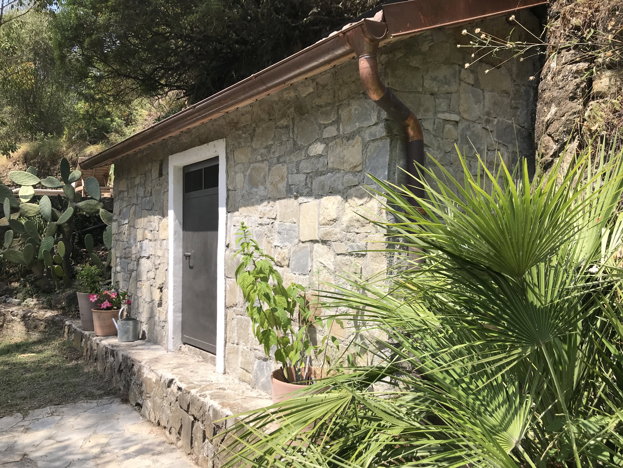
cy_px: 234
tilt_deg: +1.3
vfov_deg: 49.7
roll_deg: -1.1
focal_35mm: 28
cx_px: 312
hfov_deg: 63.4
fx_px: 504
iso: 20
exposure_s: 1/1808
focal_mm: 3.99
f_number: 1.8
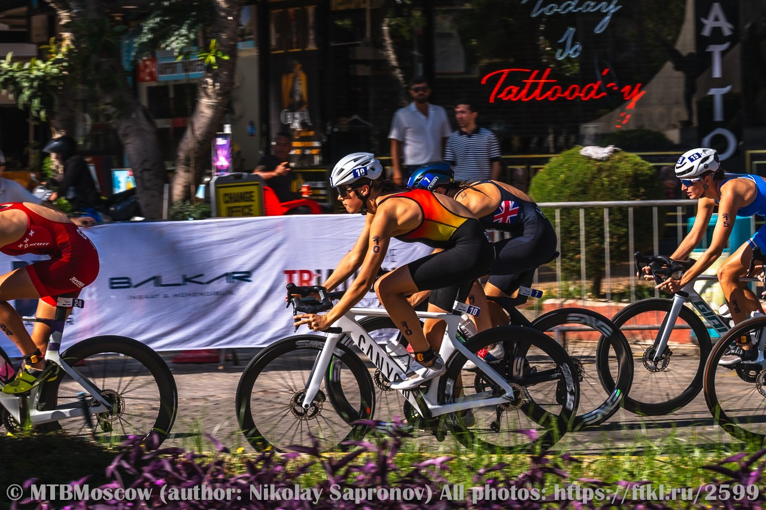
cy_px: 255
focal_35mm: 135
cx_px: 383
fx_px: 2872
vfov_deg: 10.2
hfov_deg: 15.2
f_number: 7.1
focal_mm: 90
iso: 50
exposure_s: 1/400
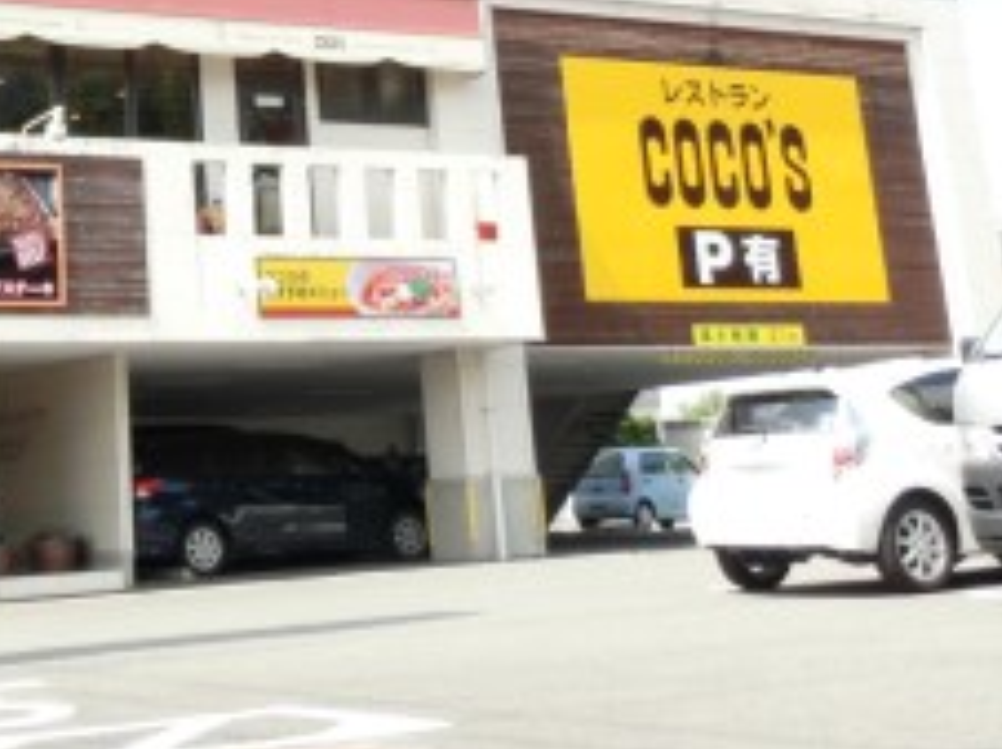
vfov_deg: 20.2
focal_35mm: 68
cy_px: -160
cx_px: 124
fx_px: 1966
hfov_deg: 27.7
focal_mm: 4.24
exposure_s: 1/400
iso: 80
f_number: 3
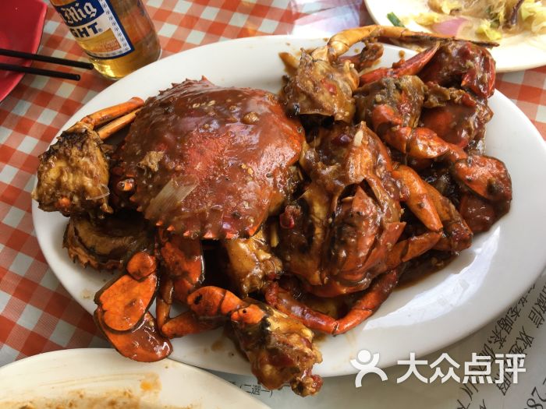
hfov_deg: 61.7
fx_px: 457
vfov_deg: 48.2
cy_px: 204
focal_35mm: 29
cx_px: 273
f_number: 2.2
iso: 32
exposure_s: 1/60
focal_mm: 4.15
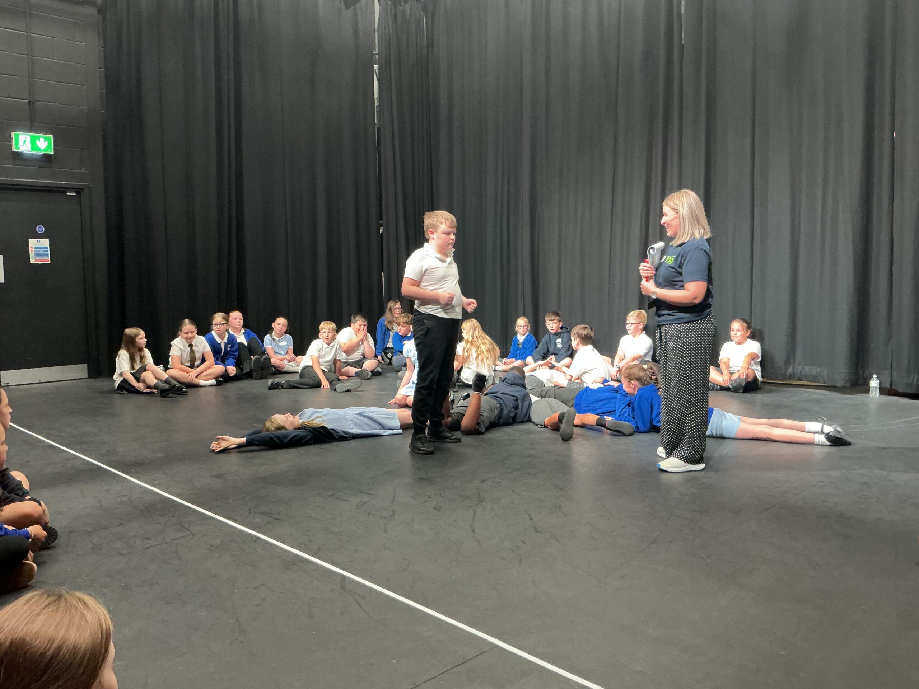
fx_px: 770
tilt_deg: -6.1
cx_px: 460
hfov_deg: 61.7
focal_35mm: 29
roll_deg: +0.7
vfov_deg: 48.2
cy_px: 344
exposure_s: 1/33
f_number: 1.8
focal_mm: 3
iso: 250
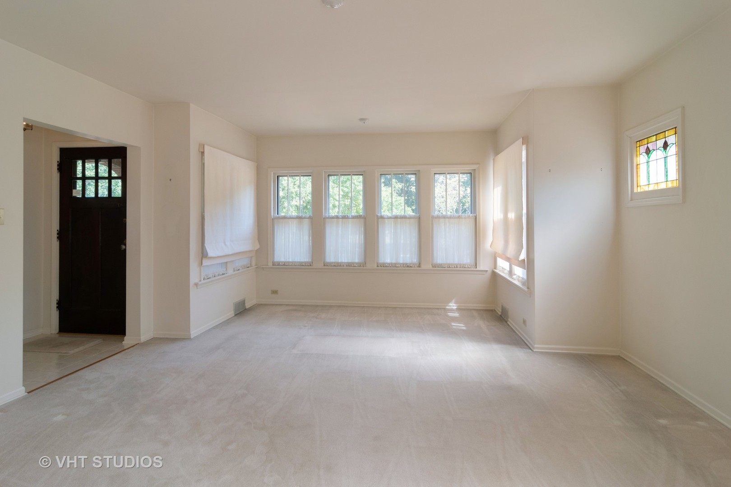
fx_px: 365
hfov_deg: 90.0
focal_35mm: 18
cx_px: 366
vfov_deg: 67.4
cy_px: 244
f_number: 8
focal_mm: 12
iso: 200
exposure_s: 1/20
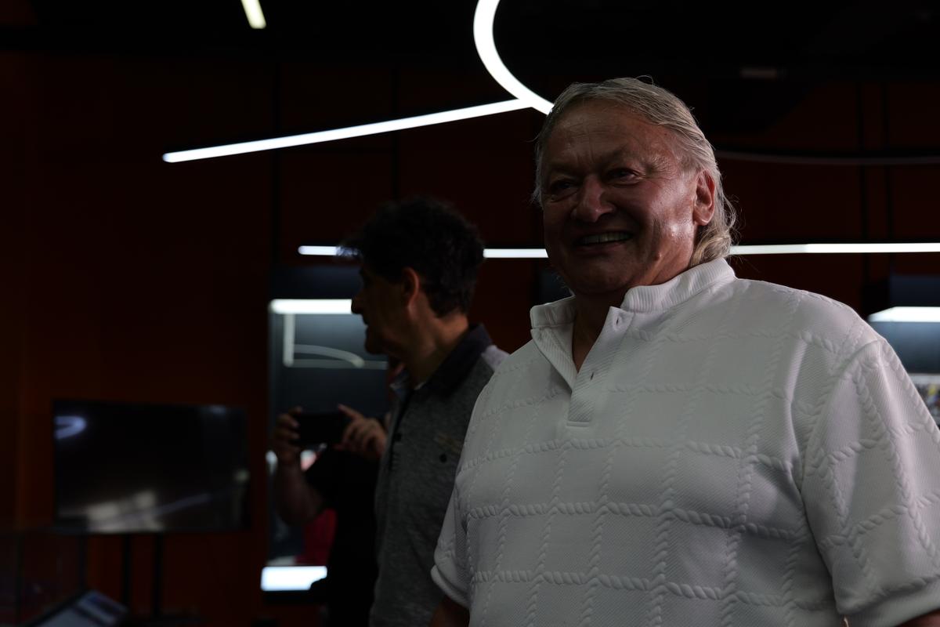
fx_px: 1305
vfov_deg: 27.0
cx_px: 470
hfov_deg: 39.6
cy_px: 314
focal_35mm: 50
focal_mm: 50
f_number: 4
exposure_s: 1/160
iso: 800
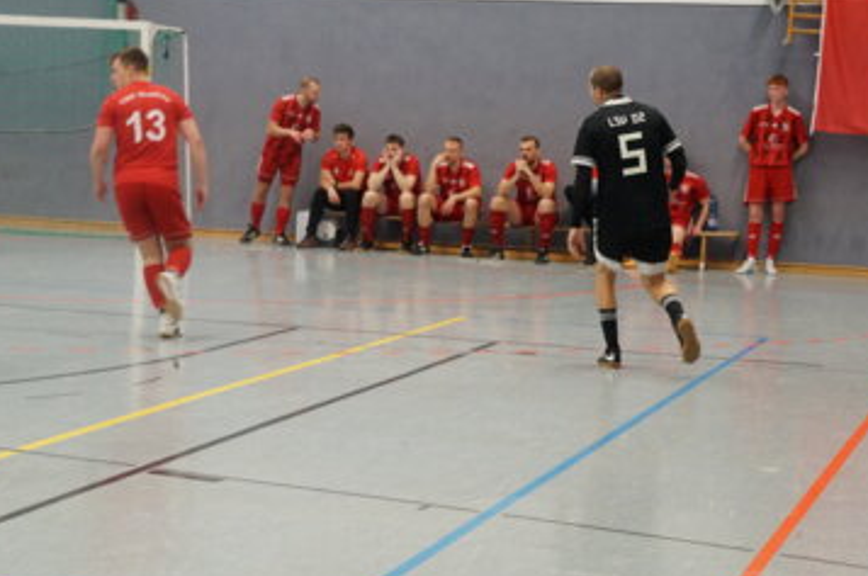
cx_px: 418
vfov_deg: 14.7
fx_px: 2229
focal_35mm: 93
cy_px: 272
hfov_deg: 22.0
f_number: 5.6
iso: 2000
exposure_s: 1/100
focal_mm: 55
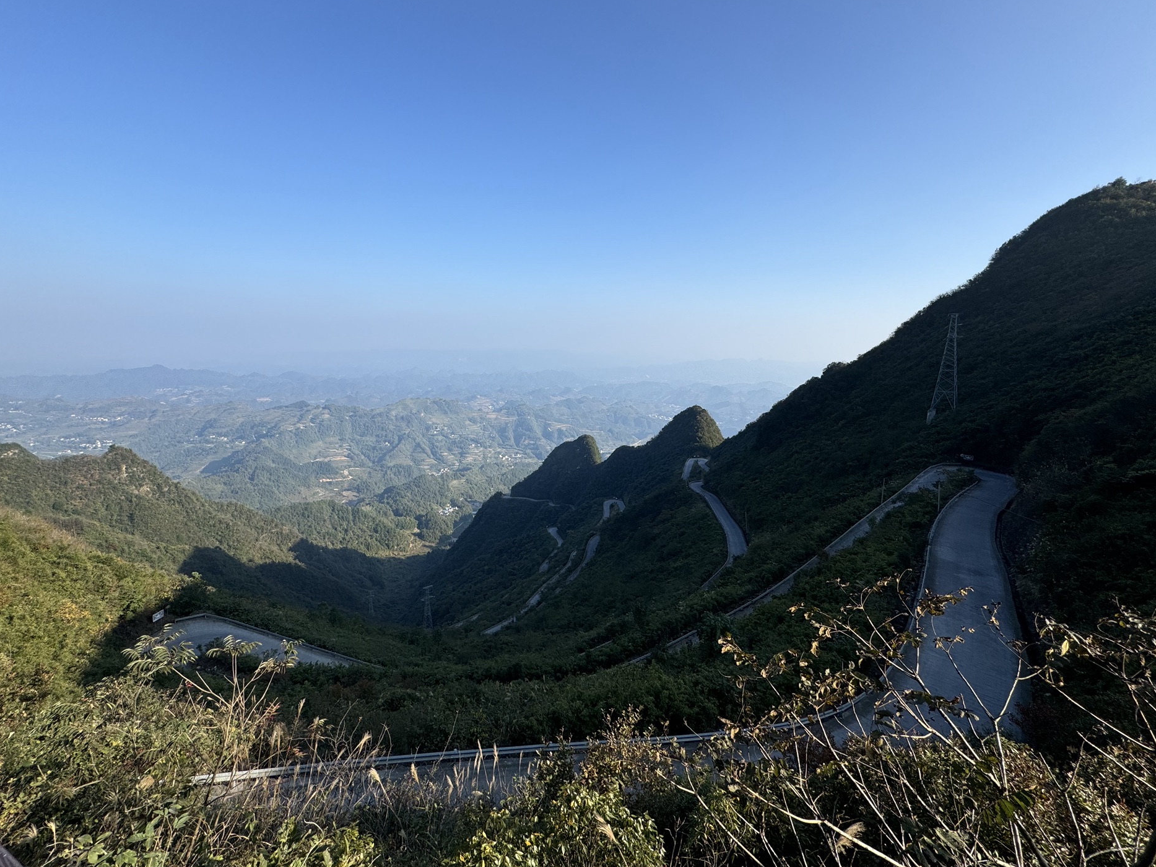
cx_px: 567
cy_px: 406
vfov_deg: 81.6
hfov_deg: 98.2
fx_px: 501
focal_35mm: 15
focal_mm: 2.22
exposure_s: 1/1346
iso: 50
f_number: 2.2
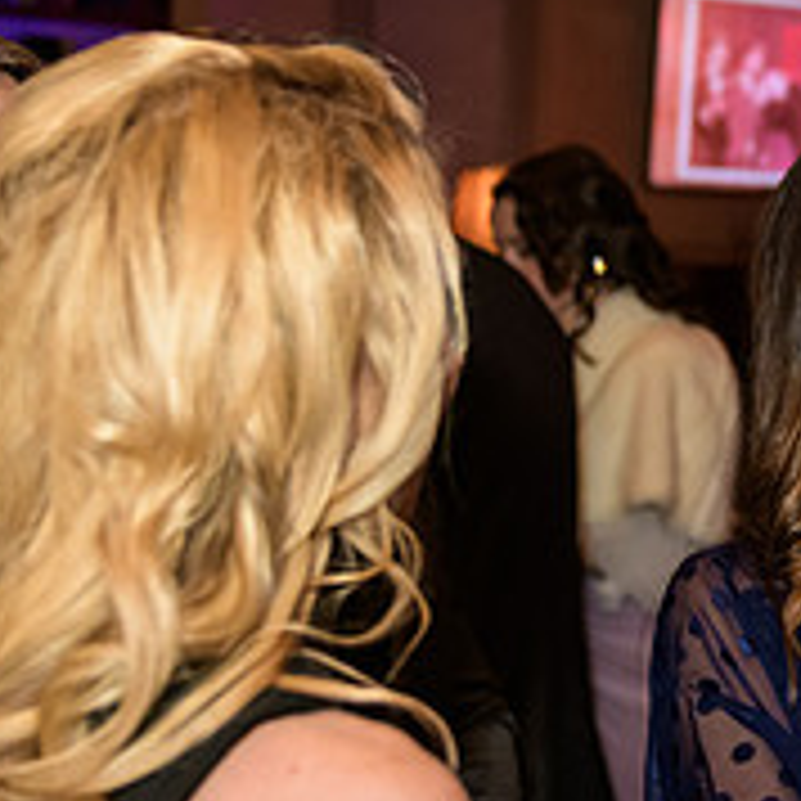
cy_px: 349
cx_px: 986
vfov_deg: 17.9
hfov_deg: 17.1
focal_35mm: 97
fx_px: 2539
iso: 1600
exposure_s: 1/125
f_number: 3.2
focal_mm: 35
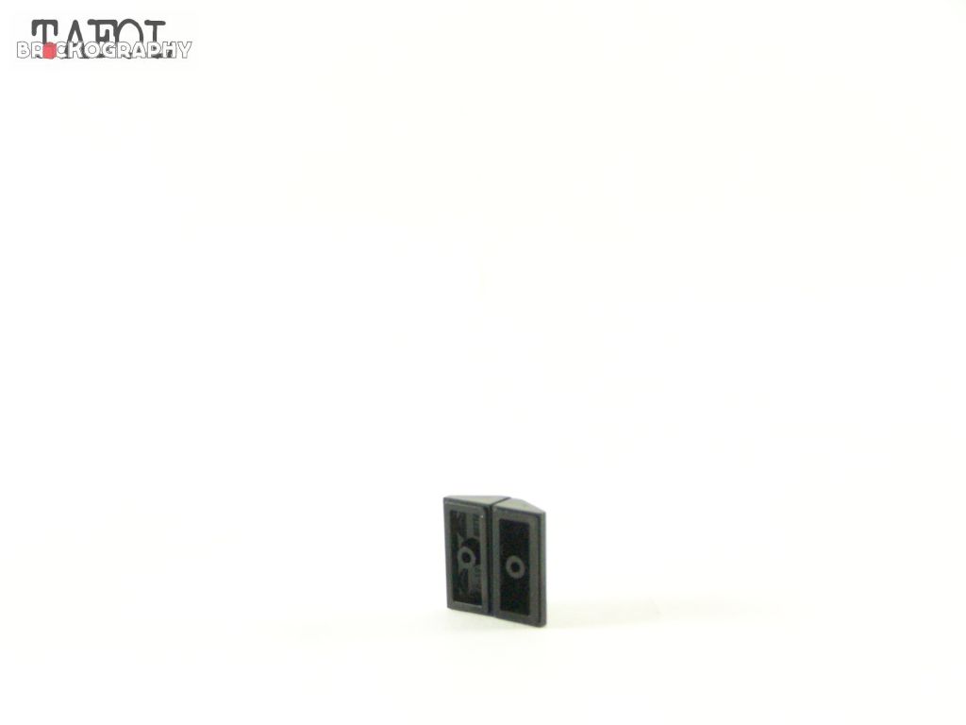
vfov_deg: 19.6
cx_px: 483
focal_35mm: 75
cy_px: 362
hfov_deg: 26.0
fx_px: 2093
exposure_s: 1/60
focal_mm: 12.4
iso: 400
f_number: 3.6
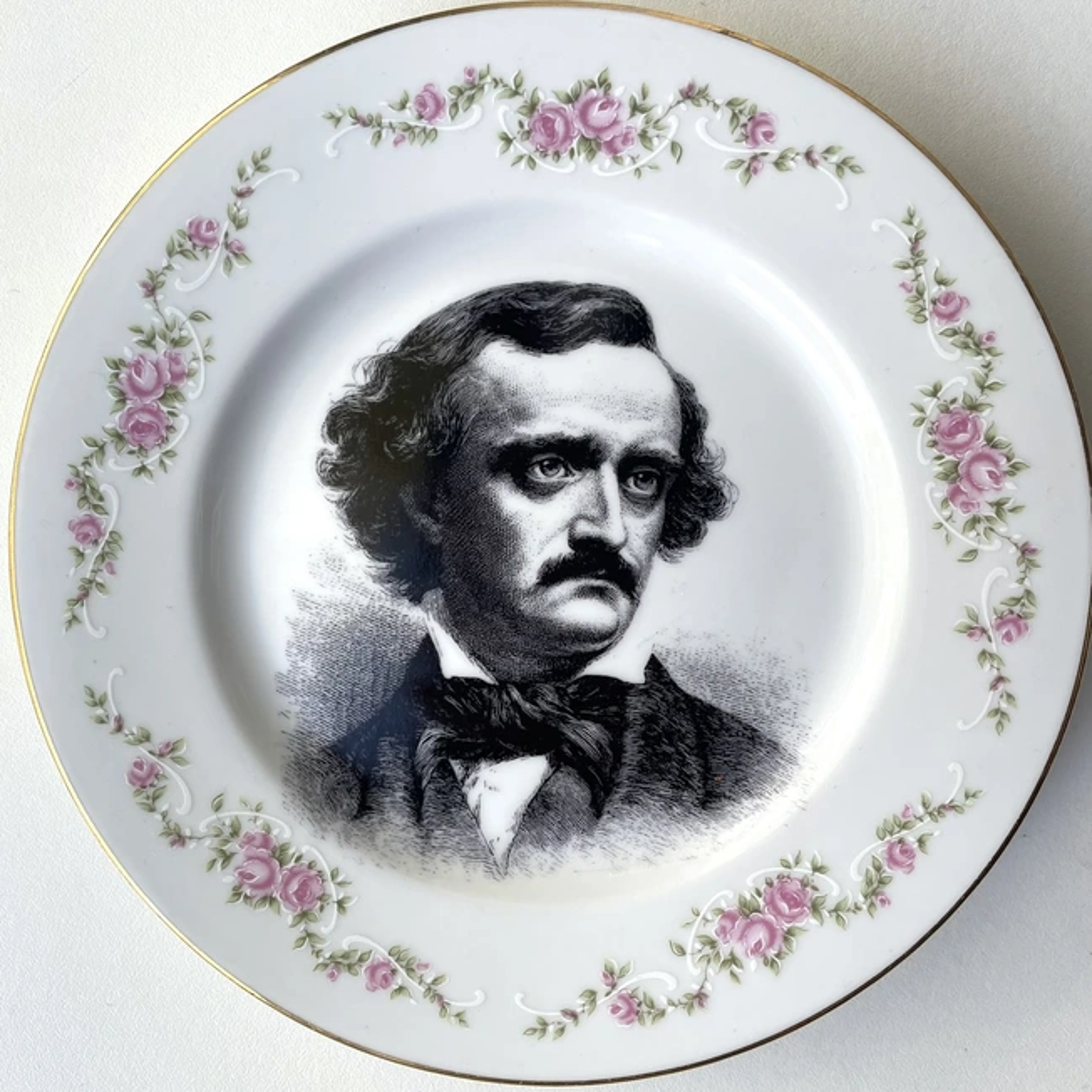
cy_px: 568
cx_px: 548
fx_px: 1106
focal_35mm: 31
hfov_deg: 52.5
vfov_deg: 52.5
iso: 40
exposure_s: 1/121
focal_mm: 4.2
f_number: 1.6
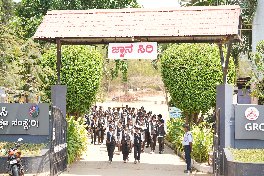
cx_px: 132
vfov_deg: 16.1
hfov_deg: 23.9
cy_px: 88
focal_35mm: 85
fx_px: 623
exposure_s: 1/400
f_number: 2.8
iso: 100
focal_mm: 85
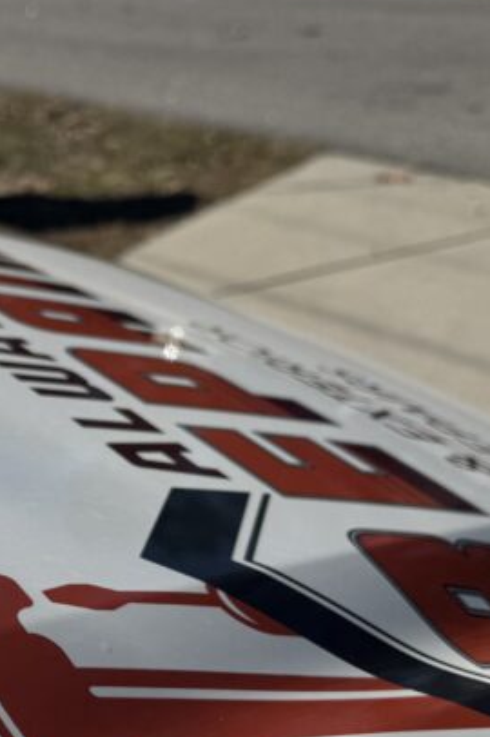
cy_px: 474
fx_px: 1288
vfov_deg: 31.7
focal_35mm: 63
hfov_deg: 20.0
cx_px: -120
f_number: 1.78
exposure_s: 1/10417
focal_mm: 6.76
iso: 80
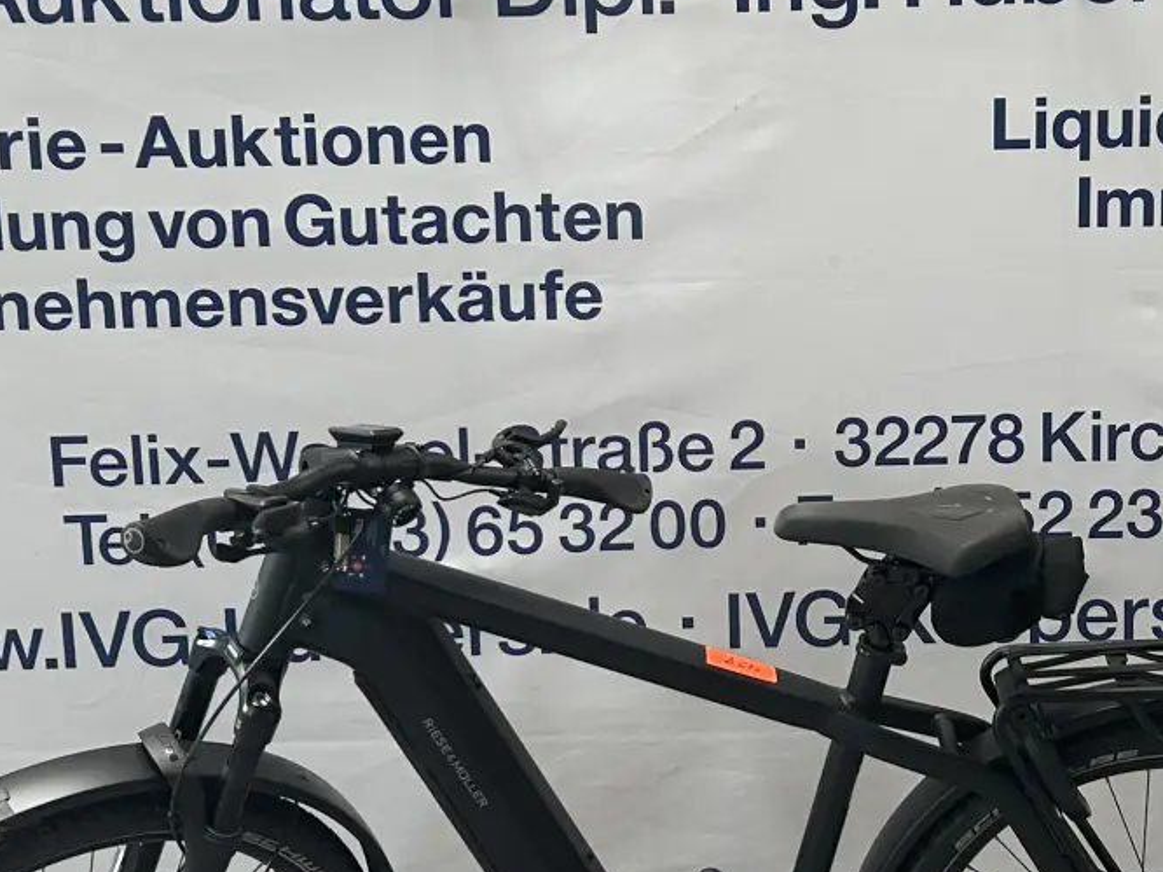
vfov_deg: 19.6
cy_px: 447
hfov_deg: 25.8
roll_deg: +3.2
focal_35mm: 75
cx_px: 803
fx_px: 2519
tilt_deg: -10.0
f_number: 1.5
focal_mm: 5.7
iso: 64
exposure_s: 1/121
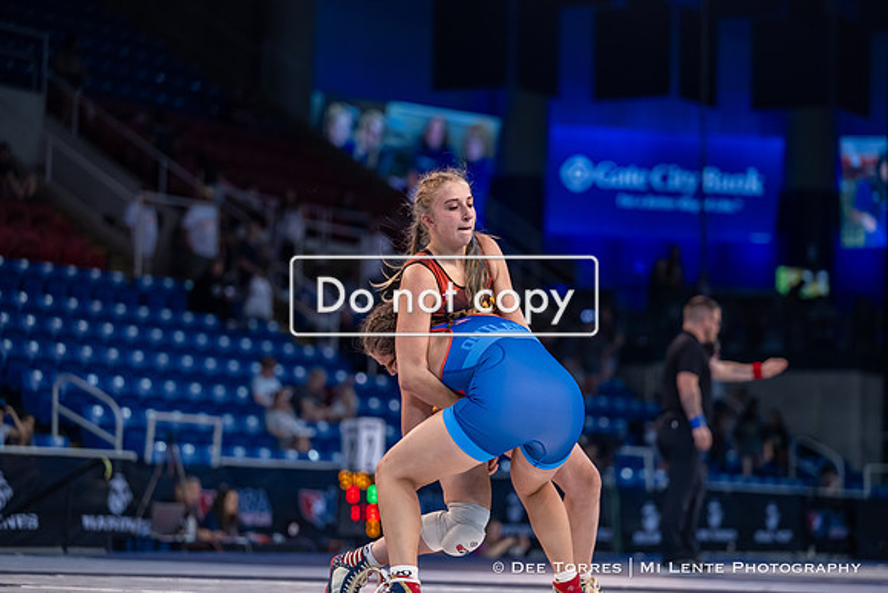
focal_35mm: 120
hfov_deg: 17.1
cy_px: 296
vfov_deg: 11.4
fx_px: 2961
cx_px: 444
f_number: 2.8
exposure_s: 1/800
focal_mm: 120
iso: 1600
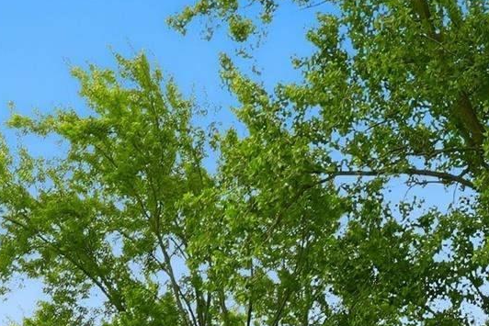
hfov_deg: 20.3
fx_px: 1277
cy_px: 572
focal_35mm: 94
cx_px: 592
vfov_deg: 13.2
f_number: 5
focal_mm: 13.5
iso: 100
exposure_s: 1/125
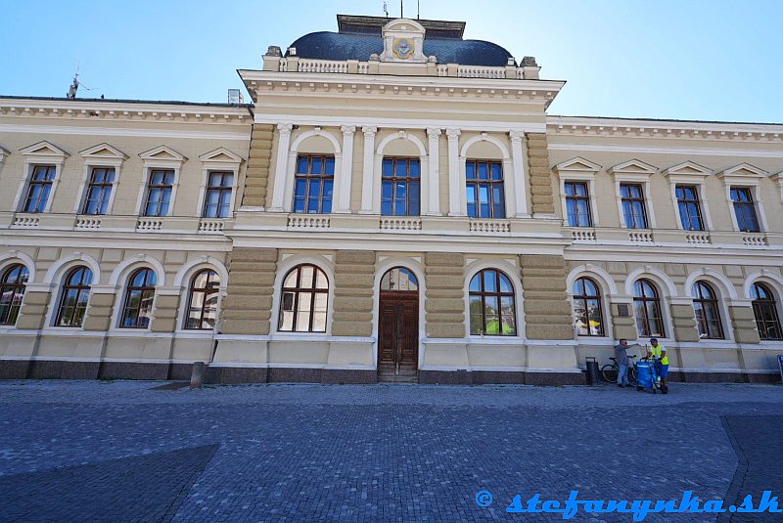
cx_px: 392
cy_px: 262
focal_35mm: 14
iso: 100
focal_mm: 14
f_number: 9
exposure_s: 1/100
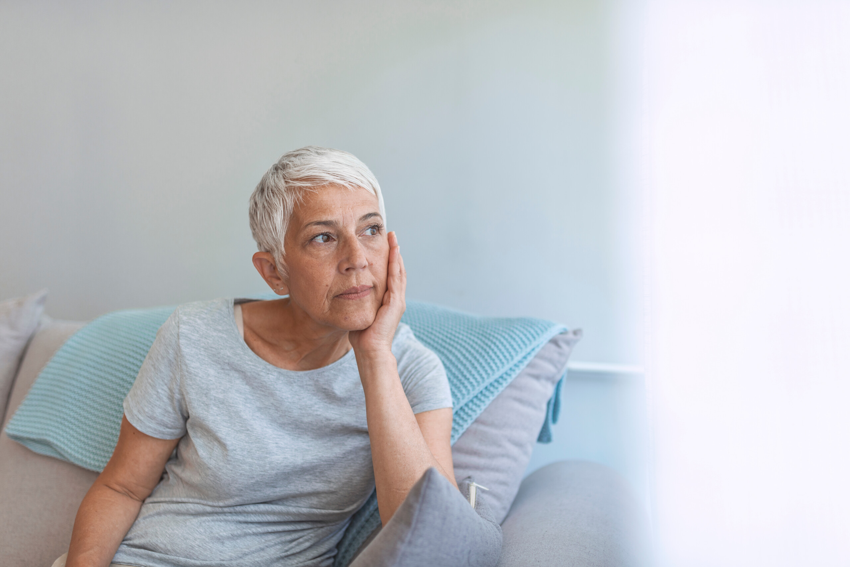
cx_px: 425
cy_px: 284
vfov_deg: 37.9
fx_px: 827
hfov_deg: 54.4
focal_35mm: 35
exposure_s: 1/200
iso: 125
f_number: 1.8
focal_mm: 35
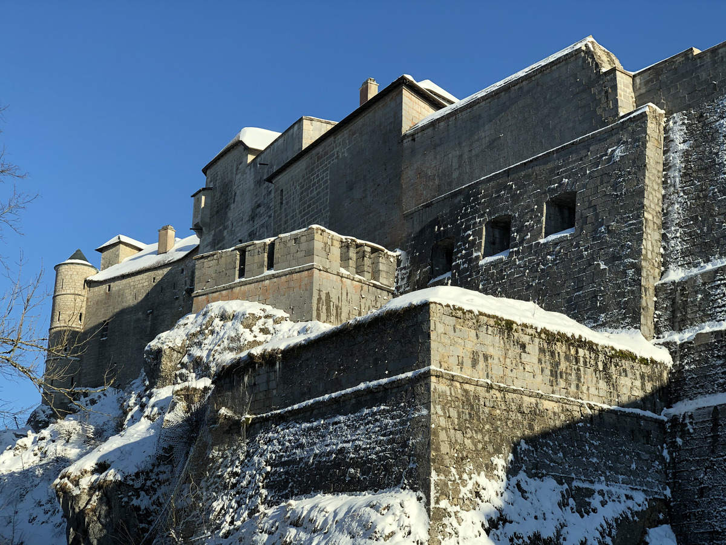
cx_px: 363
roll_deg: -0.3
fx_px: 1091
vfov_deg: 28.0
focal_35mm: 52
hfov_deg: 36.8
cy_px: 272
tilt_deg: +19.2
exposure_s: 1/631
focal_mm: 6
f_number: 2.4
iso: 16
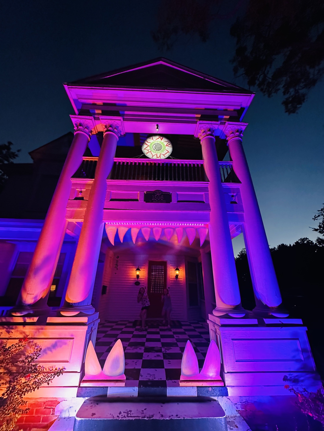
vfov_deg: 102.1
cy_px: 216
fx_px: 175
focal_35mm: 14
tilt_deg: +25.0
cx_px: 162
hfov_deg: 85.7
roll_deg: -1.3
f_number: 2.2
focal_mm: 2.22
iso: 640
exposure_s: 1/49
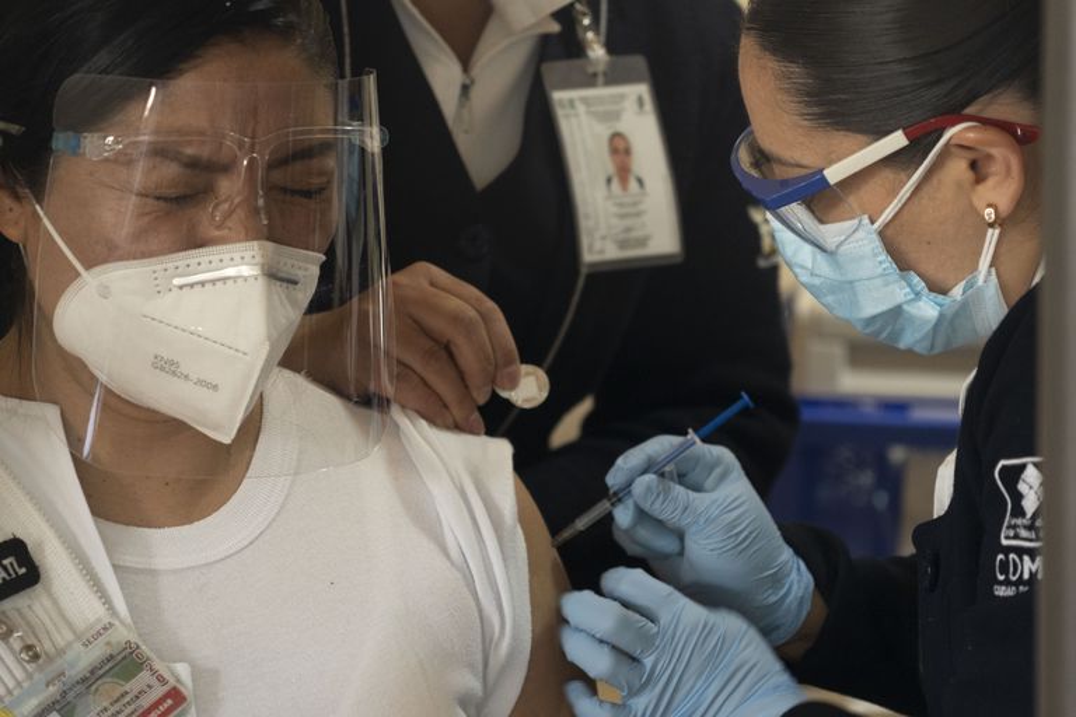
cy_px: 358
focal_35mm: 208
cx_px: 538
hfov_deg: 9.9
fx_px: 6216
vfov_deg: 6.6
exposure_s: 1/80
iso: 4000
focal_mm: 208
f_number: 6.3
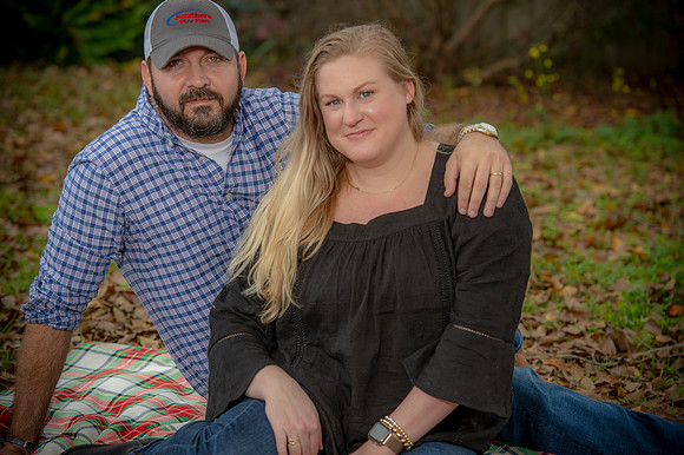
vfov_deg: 10.1
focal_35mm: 135
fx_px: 2563
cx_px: 342
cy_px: 228
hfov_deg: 15.2
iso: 160
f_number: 5
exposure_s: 1/200
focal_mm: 135
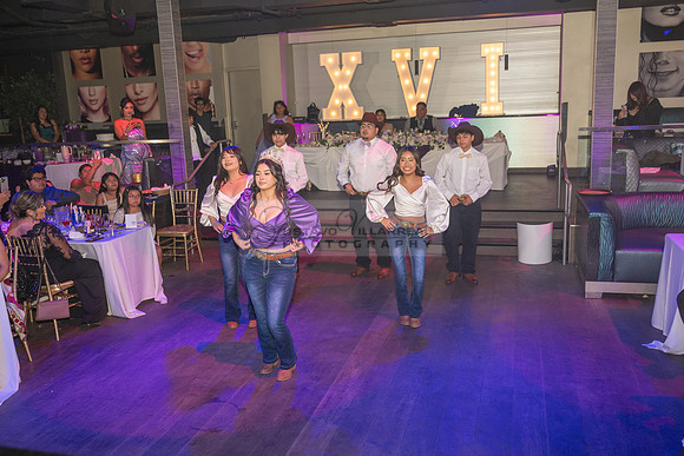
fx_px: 637
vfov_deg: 39.4
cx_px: 342
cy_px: 228
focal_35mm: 34
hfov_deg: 56.5
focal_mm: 33.5
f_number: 4
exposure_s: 1/200
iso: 1000
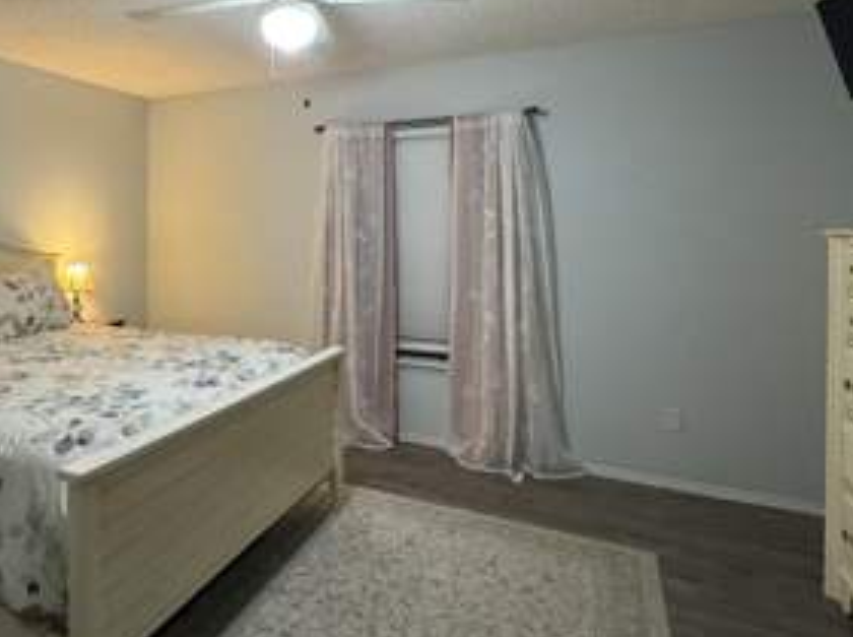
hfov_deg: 69.8
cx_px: 289
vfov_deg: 55.7
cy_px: 224
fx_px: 590
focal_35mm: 24
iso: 320
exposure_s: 1/60
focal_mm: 2.22
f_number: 2.2
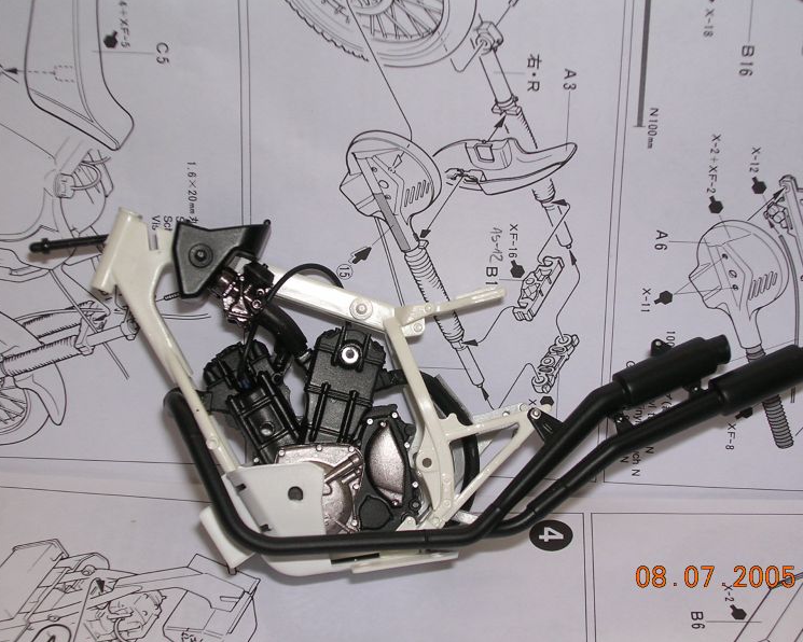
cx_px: 406
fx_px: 1569
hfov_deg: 28.7
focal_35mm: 66
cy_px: 321
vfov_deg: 23.1
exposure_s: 1/60.1
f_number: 3.5
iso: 100
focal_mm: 9.6
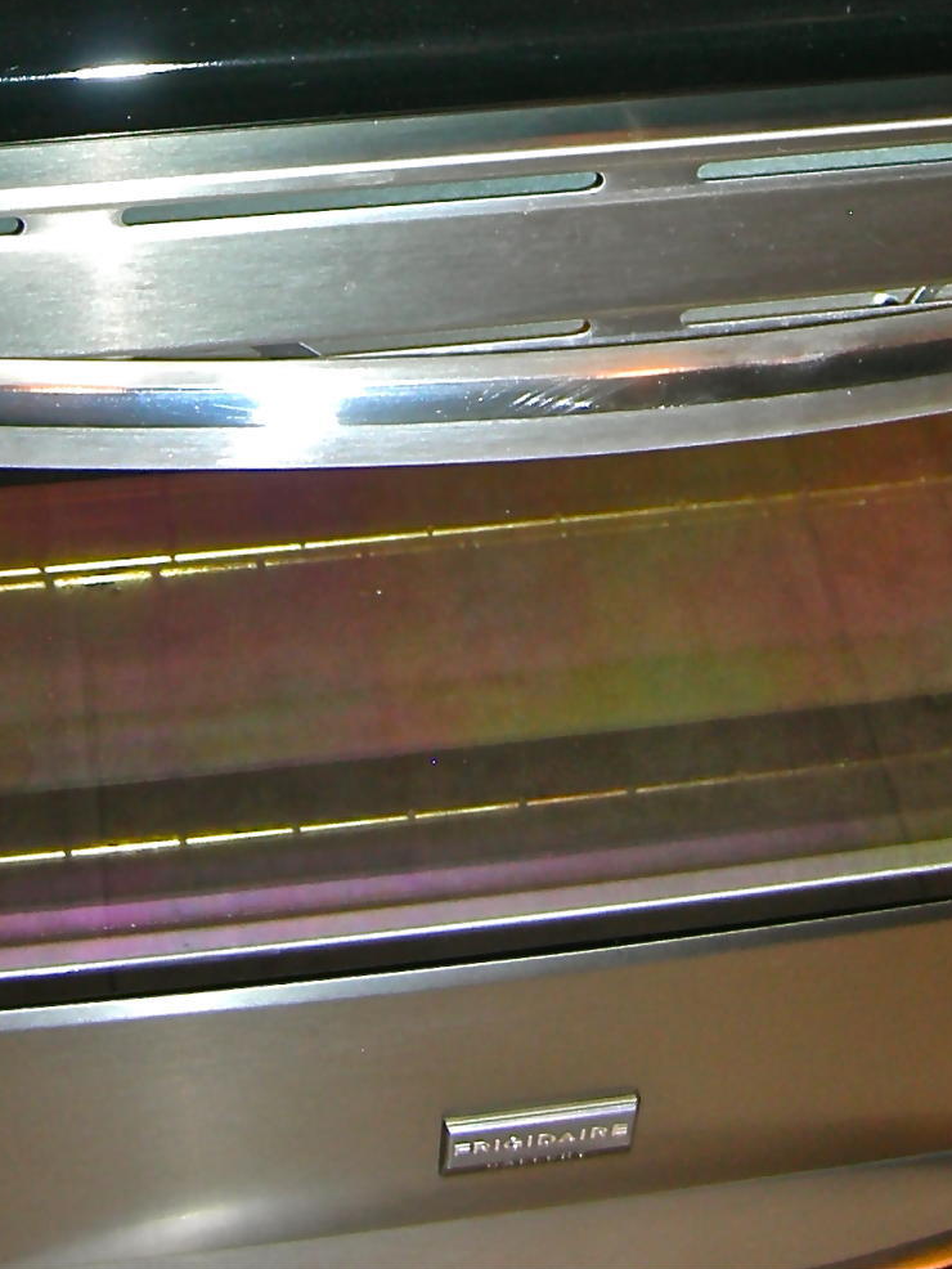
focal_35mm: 73
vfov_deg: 25.3
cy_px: -15
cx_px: 522
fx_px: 2676
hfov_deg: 20.2
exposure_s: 1/60.1
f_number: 2.7
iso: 64
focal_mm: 7.5
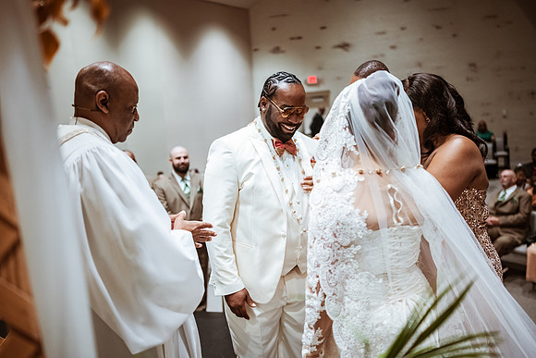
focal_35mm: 35
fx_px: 521
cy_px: 179
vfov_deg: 37.9
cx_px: 268
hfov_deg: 54.4
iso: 1000
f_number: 1.8
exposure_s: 1/500
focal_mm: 35
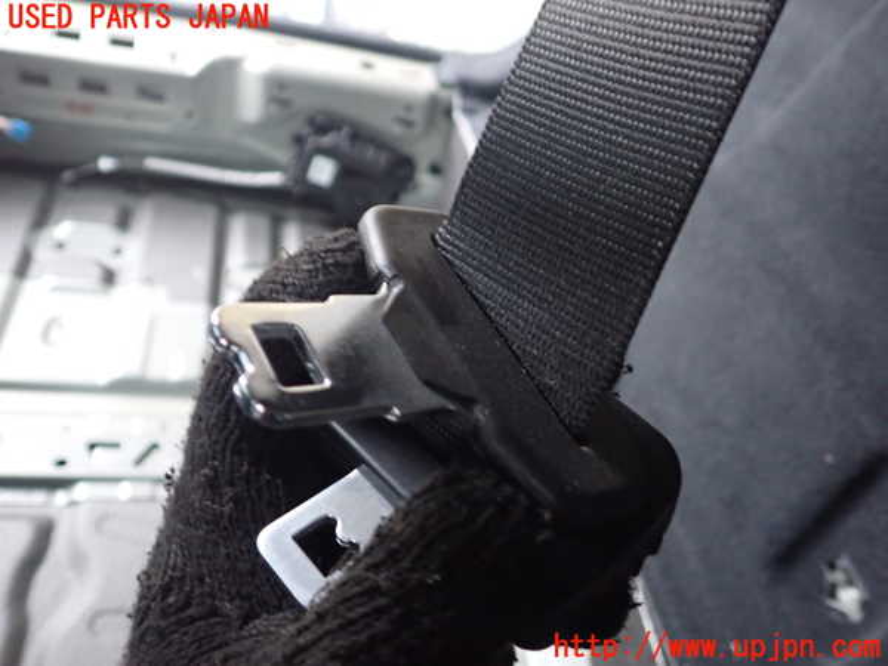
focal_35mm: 30
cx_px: 444
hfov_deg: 60.0
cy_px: 333
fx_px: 770
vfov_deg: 46.8
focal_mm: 5.4
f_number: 2.3
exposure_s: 1/20
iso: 800
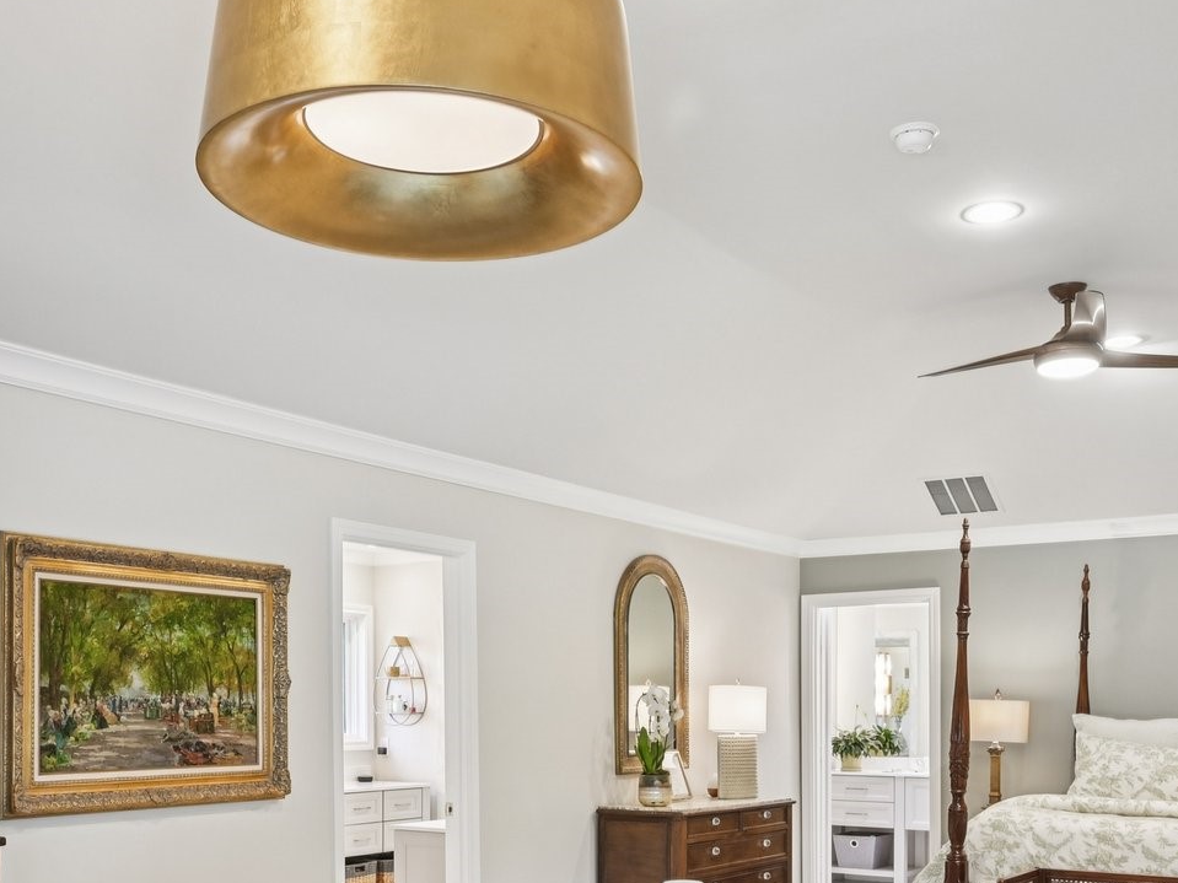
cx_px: 548
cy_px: 707
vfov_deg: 35.6
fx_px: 1327
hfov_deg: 47.8
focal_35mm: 39
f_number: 8
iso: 400
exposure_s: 1/8
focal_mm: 19
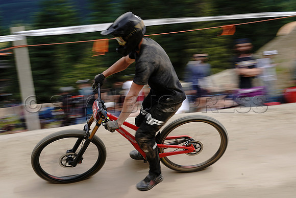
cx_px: 148
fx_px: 576
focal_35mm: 70
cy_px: 99
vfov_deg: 19.5
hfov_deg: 28.8
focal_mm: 70
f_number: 14
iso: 125
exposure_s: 1/60
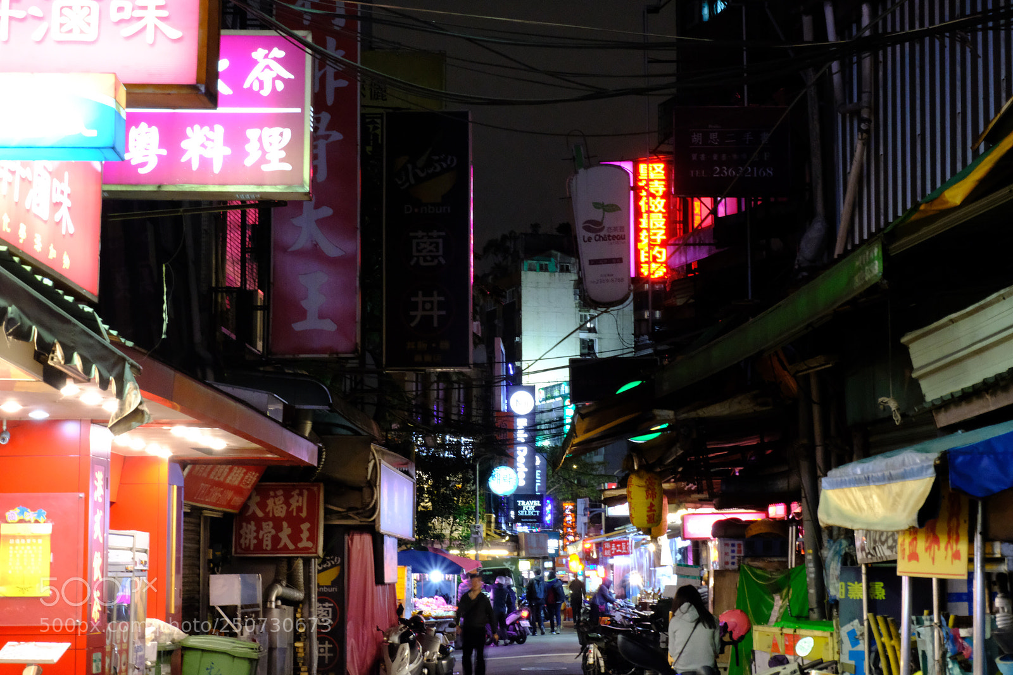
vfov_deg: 19.4
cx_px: 506
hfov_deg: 28.8
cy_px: 338
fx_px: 1969
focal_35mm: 70
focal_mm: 46.7
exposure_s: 1/4
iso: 5000
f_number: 16
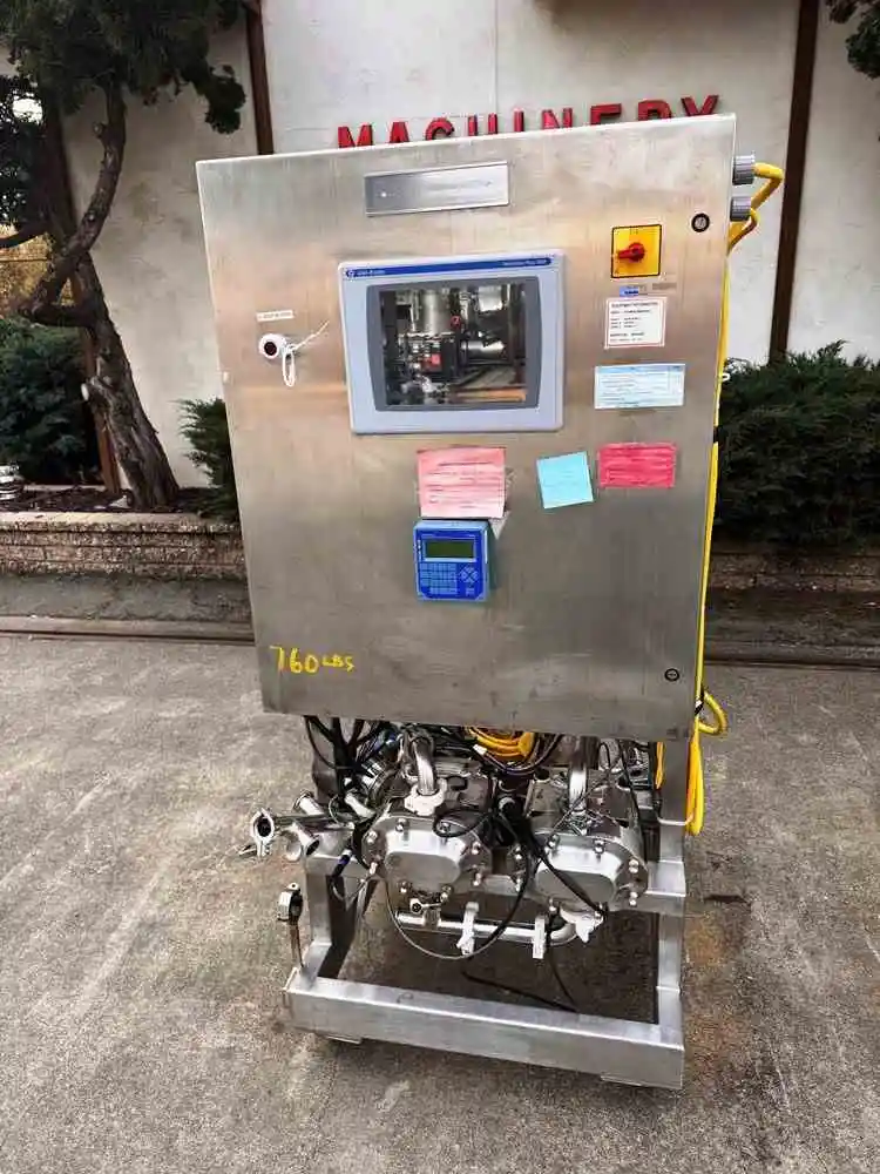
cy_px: 587
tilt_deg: -19.6
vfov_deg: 71.6
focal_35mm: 24
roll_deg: +2.5
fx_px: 813
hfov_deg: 56.8
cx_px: 440
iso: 80
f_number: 1.78
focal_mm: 6.76
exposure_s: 1/980
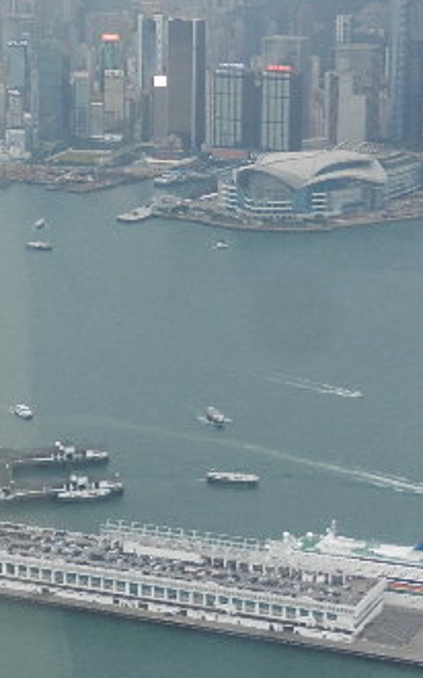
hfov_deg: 11.9
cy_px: 284
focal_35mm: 109
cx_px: 23
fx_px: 2012
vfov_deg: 19.1
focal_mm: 9.4
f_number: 4.4
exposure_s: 1/30
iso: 180
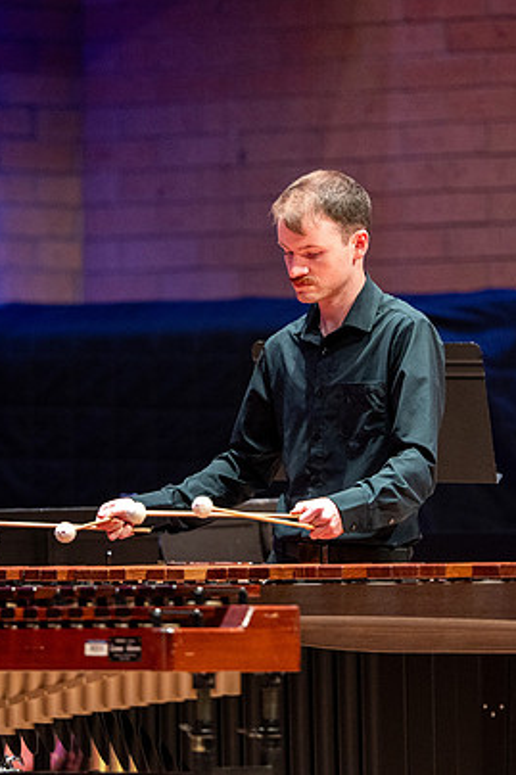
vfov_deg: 5.5
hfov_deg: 3.7
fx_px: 8047
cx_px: 290
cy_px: 359
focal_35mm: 374
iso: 2500
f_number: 2.8
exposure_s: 1/320
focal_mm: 200
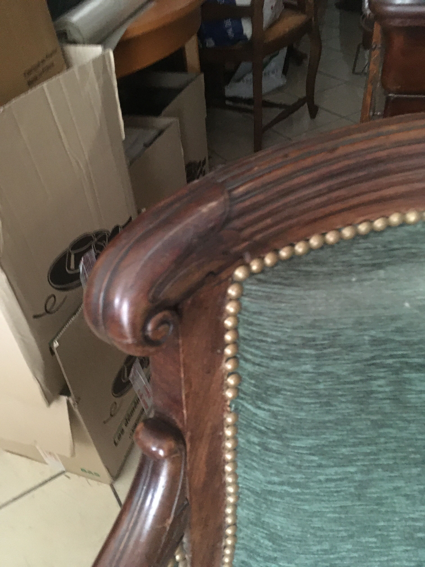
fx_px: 475
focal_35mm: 29
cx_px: 212
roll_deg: +6.2
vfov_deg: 61.7
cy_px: 284
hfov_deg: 48.2
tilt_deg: -41.5
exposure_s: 1/17
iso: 500
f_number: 2.2
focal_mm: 4.15
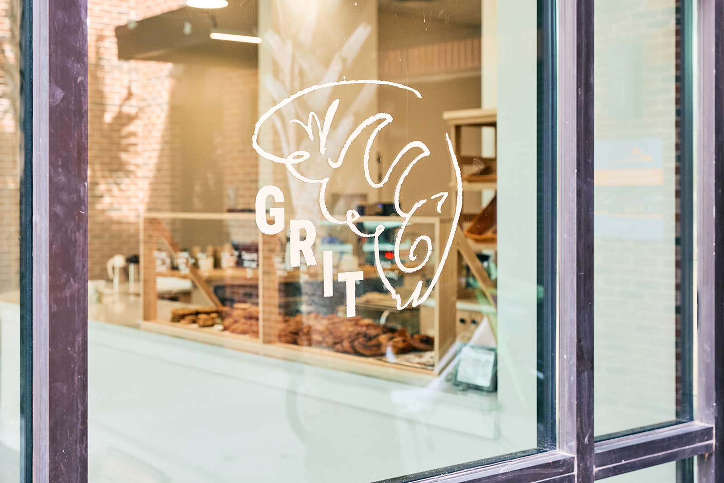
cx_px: 362
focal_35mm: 50
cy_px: 242
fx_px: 1006
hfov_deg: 39.6
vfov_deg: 27.0
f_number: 4
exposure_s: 1/250
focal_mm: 50
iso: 400
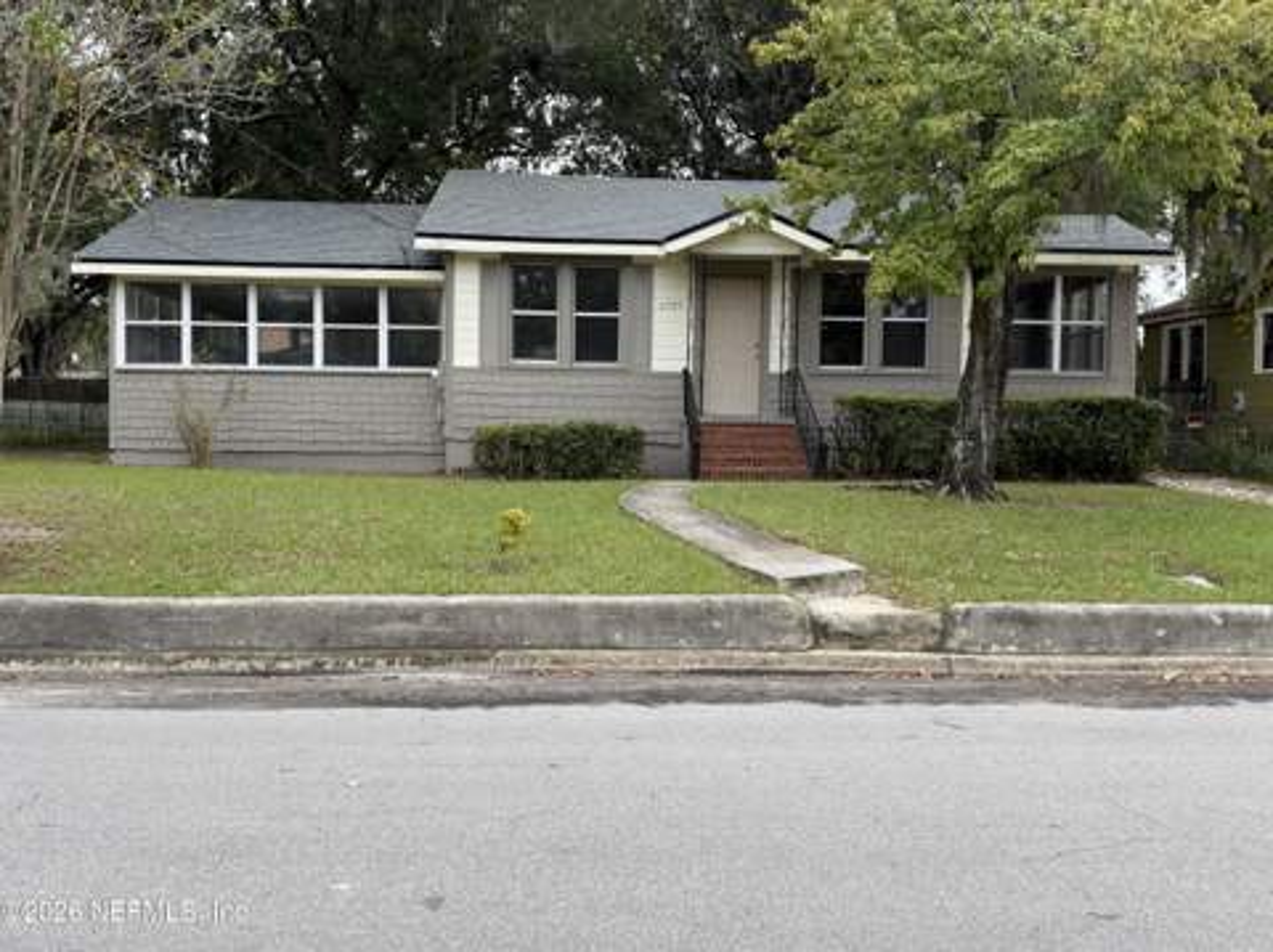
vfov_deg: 41.7
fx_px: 1249
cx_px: 636
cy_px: 476
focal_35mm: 34
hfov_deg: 54.0
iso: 80
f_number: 1.8
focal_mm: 6.93
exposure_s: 1/1149
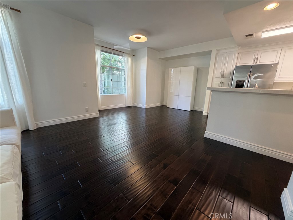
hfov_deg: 102.1
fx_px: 119
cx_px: 146
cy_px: 110
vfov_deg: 85.7
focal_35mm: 14
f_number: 2.2
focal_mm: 2.22
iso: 250
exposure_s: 1/120
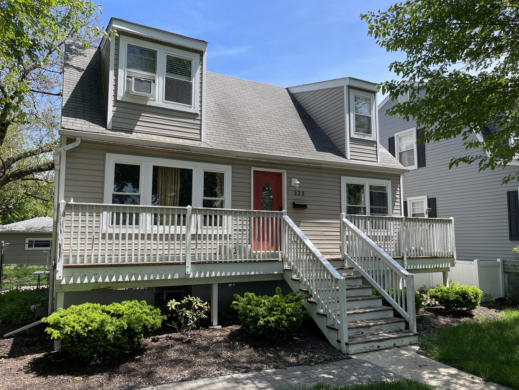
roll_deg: +0.0
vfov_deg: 54.9
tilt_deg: +5.7
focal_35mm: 25
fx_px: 375
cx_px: 260
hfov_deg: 69.4
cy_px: 195
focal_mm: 5.1
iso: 32
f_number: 1.6
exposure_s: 1/1597
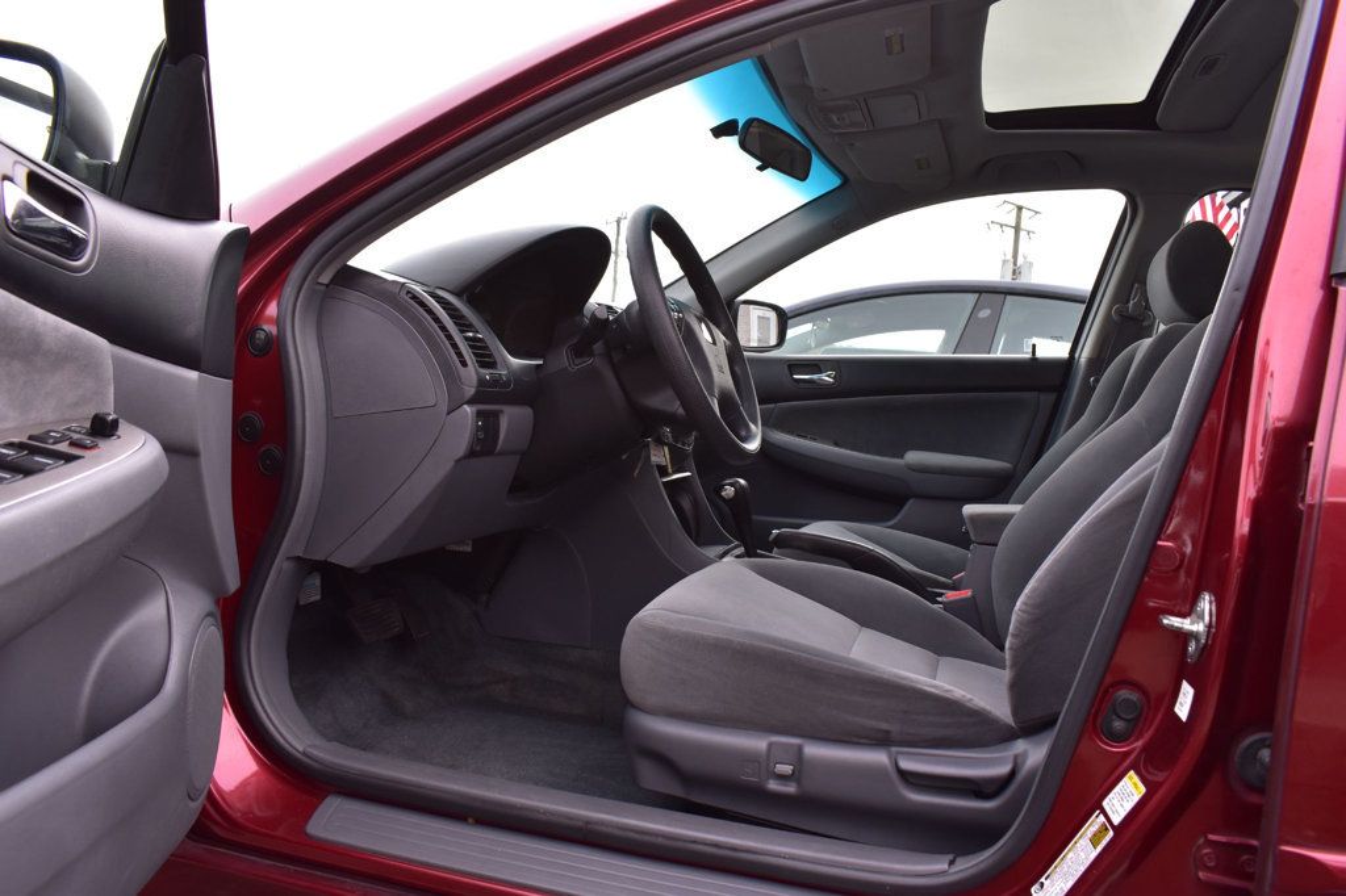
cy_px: 448
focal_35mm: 27
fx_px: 1009
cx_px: 673
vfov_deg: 47.9
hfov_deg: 67.4
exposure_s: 1/80
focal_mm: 18
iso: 400
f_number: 8
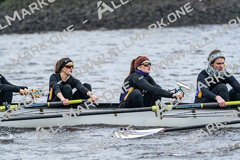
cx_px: 120
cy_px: 80
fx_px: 2000
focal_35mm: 300
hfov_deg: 6.9
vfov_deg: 4.6
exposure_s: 1/1600
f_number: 5.6
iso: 4000
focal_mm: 300
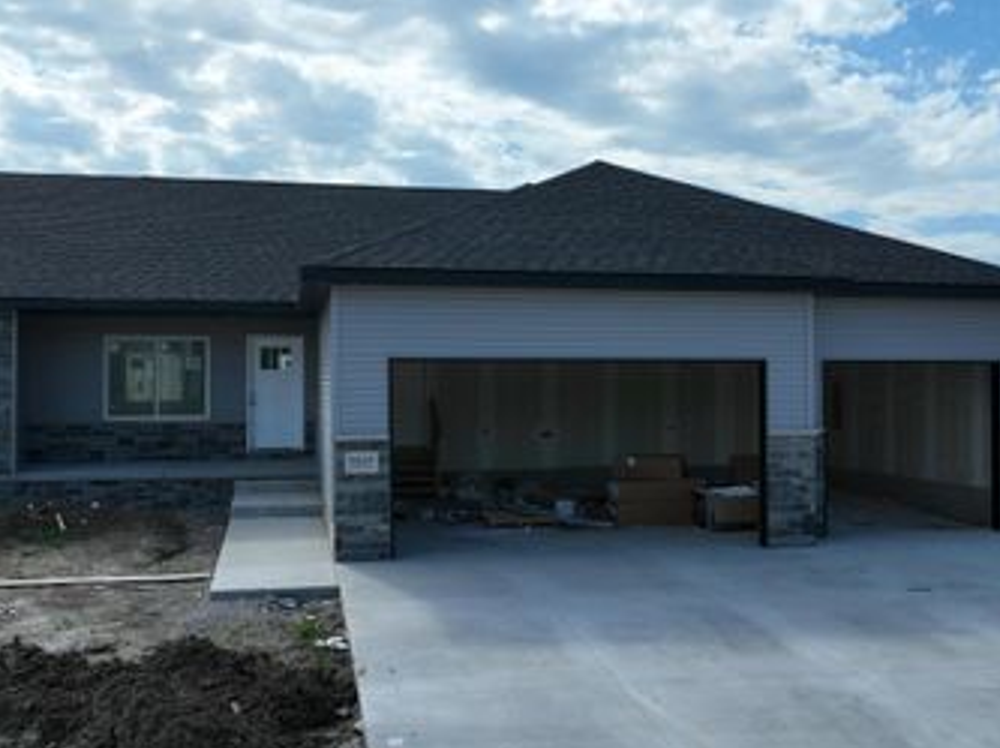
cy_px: 366
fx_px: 1039
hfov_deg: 51.4
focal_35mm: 36
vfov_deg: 39.6
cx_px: 505
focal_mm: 12.29
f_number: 2.8
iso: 200
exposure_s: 1/3200
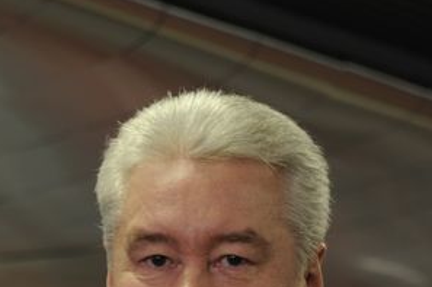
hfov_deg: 7.1
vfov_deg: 4.7
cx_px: 35
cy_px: 332
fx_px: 3450
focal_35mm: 288
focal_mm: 122
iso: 800
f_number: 5.6
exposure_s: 1/100
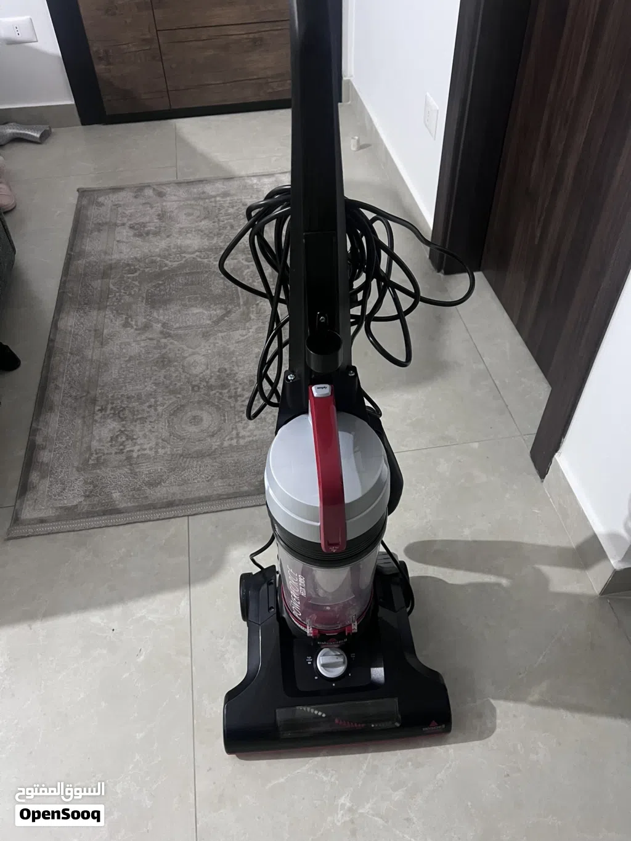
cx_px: 316
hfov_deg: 53.1
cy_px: 420
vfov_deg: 67.3
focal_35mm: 26
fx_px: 632
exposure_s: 1/40
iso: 640
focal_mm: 5.7
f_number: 1.5
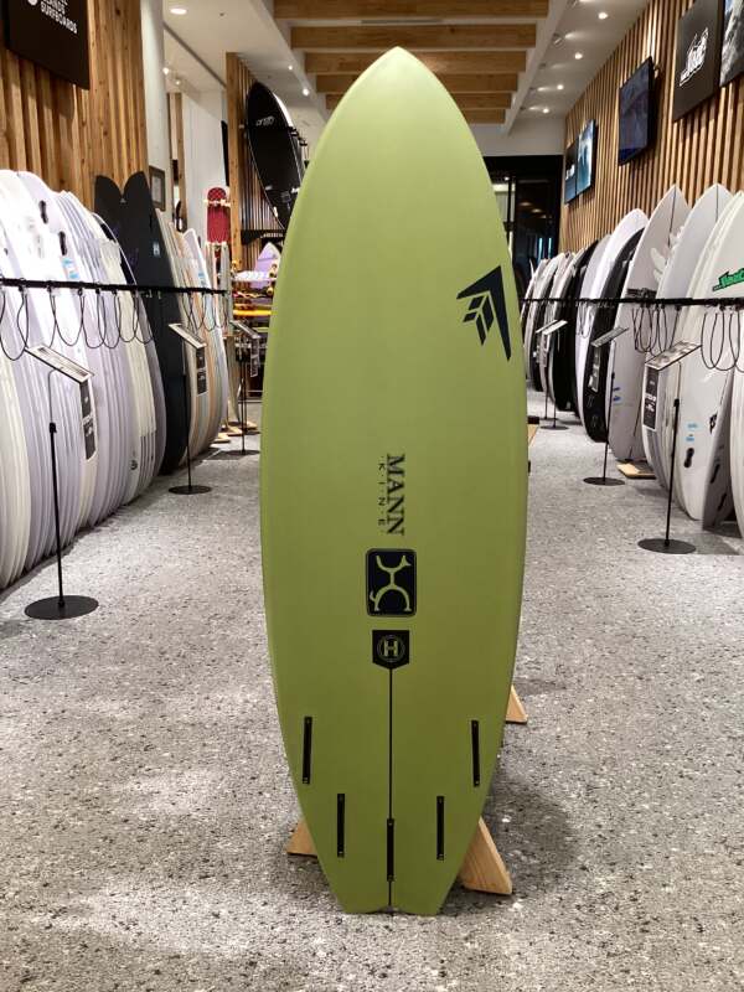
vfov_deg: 58.4
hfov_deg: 45.4
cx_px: 372
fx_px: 888
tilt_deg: -12.5
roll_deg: -2.2
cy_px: 496
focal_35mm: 31
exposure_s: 1/60
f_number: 2.4
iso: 160
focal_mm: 3.3
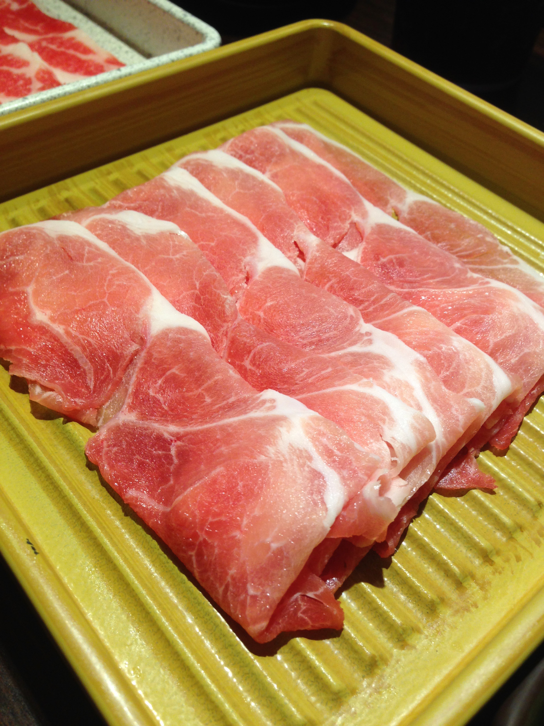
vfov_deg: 55.4
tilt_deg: -46.5
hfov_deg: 42.9
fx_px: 691
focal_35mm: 33
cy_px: 363
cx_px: 272
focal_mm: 4.12
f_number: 2.4
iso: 64
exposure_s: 1/20
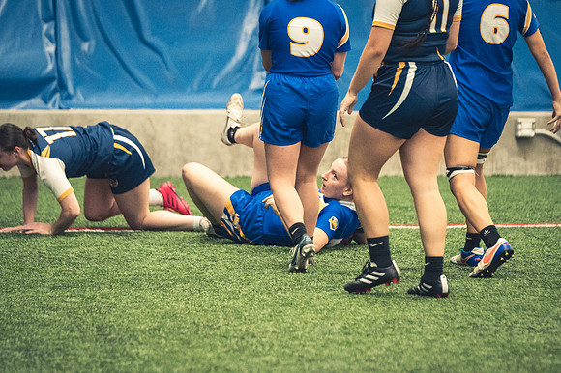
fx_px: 4205
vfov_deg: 5.1
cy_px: 186
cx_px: 280
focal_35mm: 270
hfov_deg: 7.6
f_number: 2.8
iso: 12800
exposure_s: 1/500
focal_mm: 180
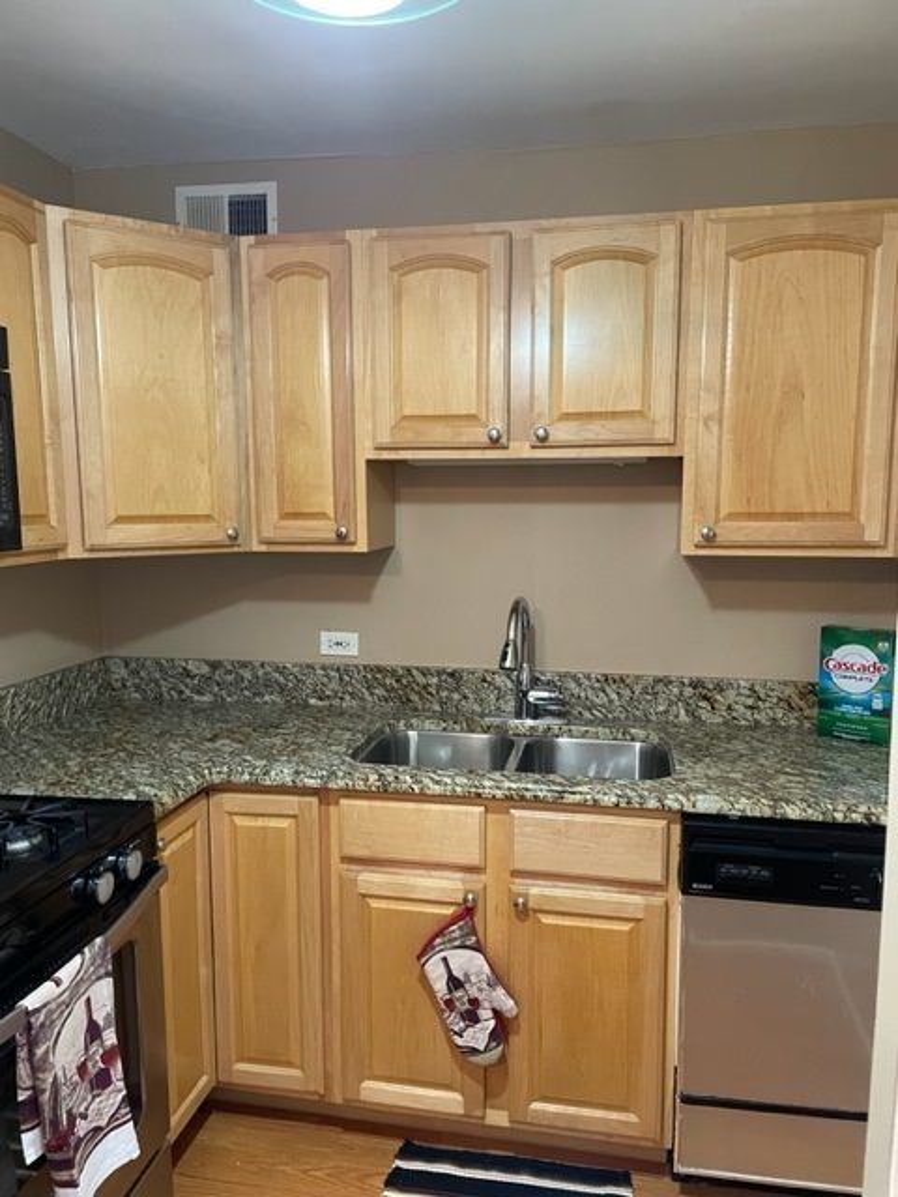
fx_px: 899
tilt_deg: -6.6
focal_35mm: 26
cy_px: 598
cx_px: 449
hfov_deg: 53.1
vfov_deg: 67.3
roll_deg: +0.2
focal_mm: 4.2
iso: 400
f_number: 1.6
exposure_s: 1/60
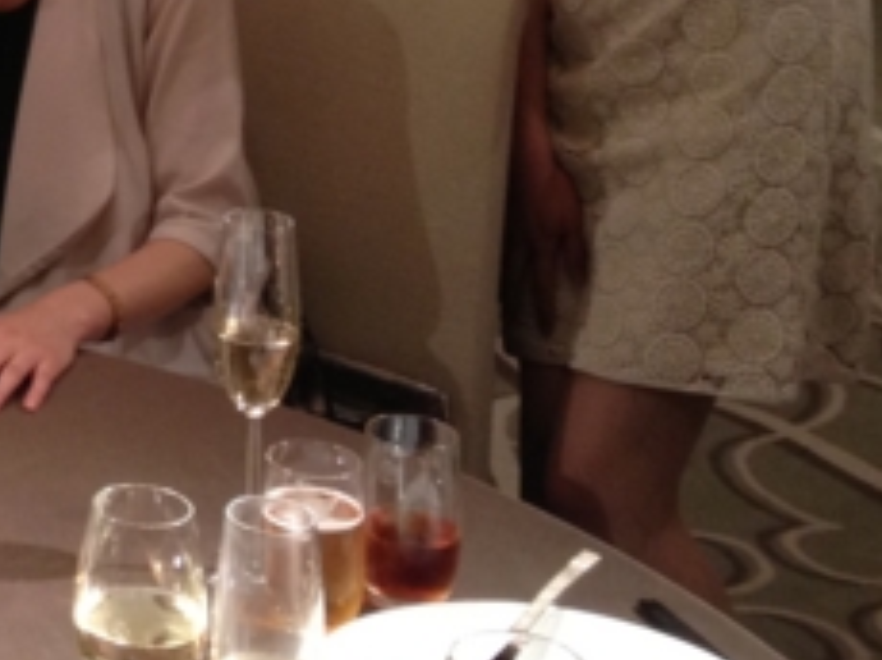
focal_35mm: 122
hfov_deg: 15.1
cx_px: -414
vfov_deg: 11.6
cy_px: -357
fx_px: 3105
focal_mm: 4.28
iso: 100
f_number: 2.4
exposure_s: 1/20
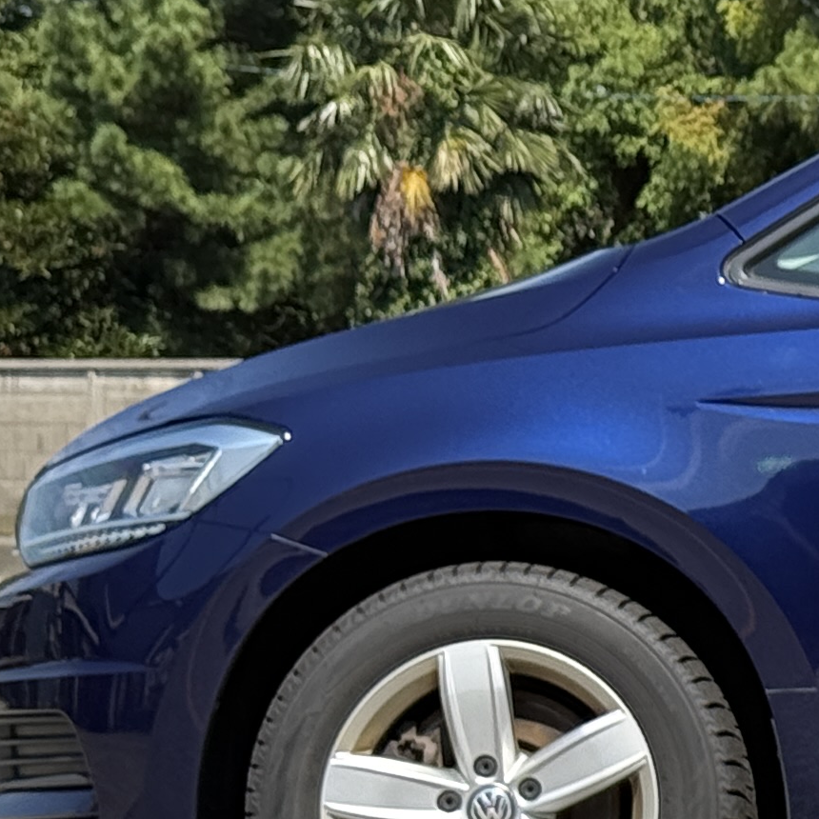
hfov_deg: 8.4
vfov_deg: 8.8
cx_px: 1546
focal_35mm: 199
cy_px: 331
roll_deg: +0.0
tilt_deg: +1.2
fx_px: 5327
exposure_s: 1/2342
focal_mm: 6.76
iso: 100
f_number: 1.78
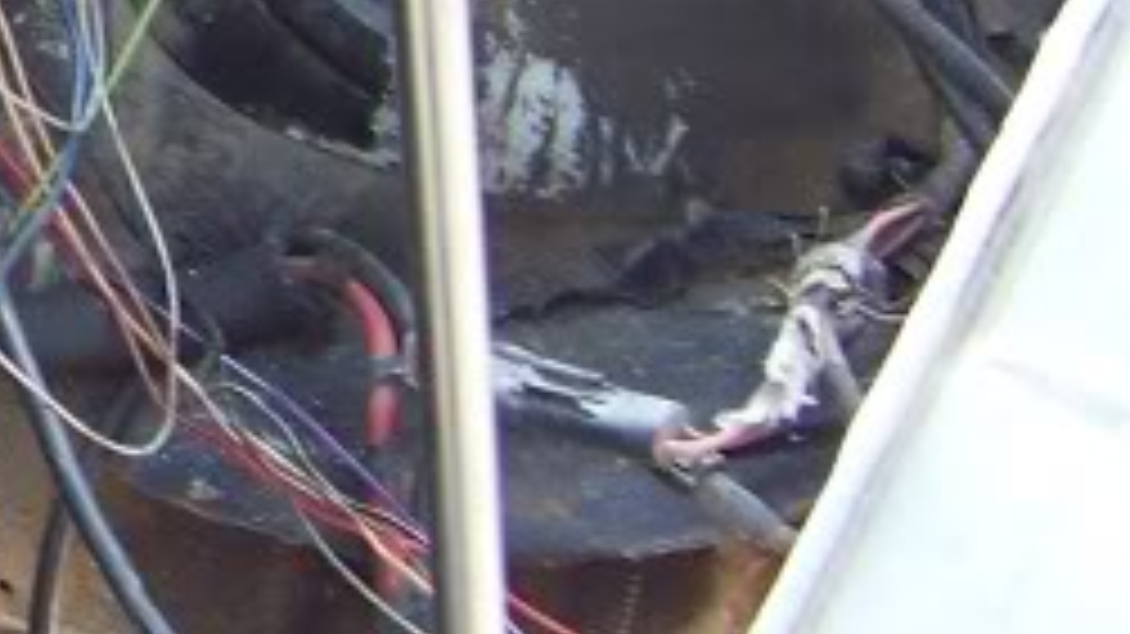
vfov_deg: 7.5
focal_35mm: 160
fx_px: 4793
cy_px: -76
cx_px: -932
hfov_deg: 12.3
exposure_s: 1/30
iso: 80
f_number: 2.8
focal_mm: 5.85
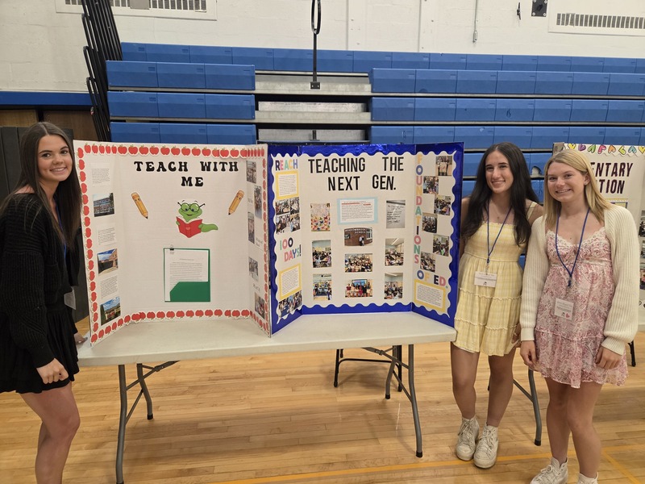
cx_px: 322
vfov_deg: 58.9
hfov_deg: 73.9
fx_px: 429
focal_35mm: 23
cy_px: 242
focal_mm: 5.4
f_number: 1.8
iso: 400
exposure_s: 1/120
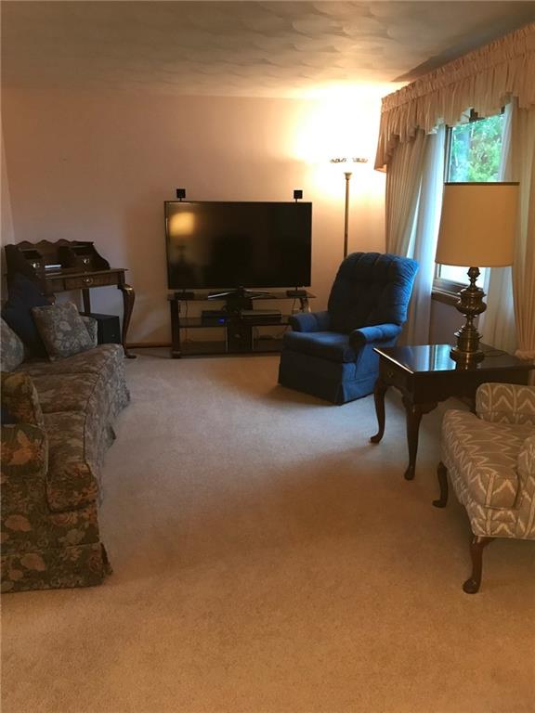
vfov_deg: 63.4
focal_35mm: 28
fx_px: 577
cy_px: 356
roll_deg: +1.0
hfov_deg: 49.7
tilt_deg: -13.6
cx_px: 268
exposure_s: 1/15
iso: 100
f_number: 1.8
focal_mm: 3.99
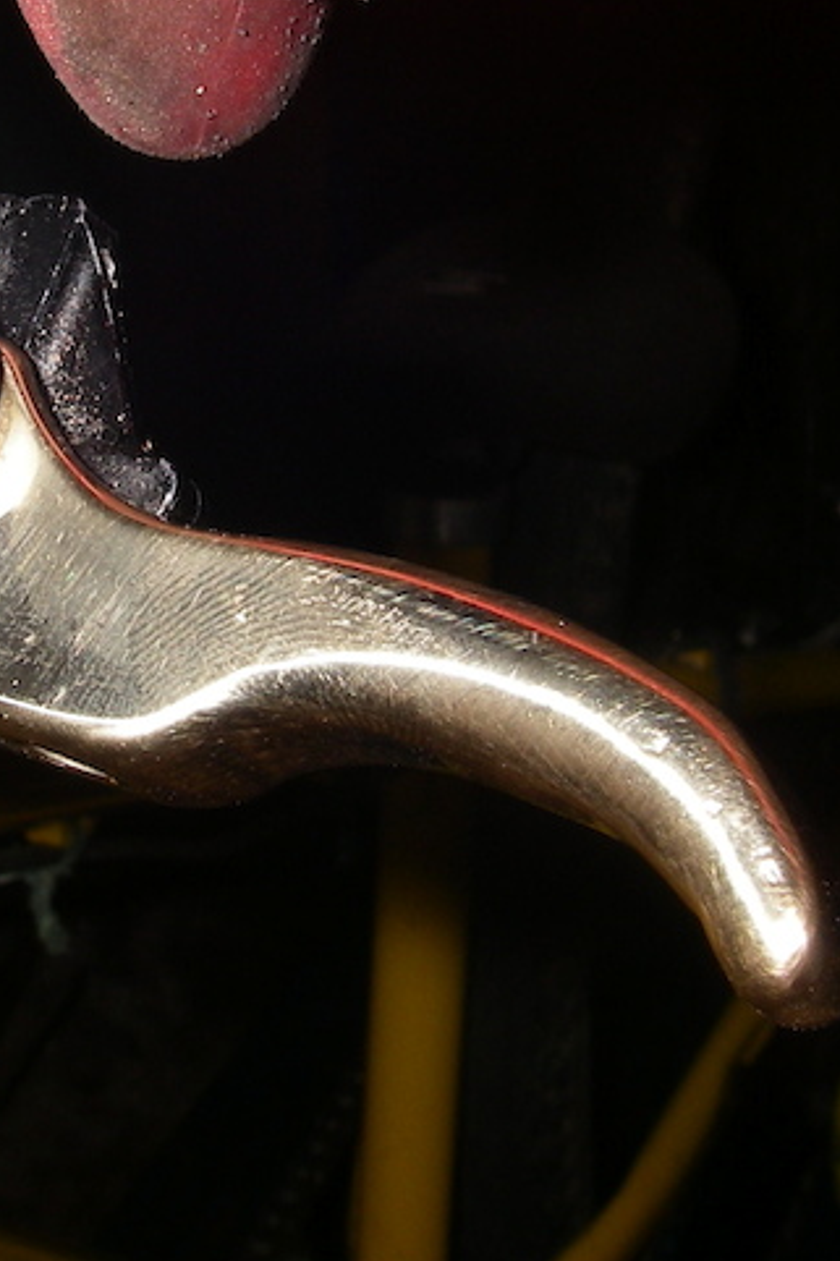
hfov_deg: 16.1
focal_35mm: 84
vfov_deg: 24.0
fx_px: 2942
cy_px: 351
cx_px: 92
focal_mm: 6.3
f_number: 6.6
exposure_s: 1/40
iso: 64
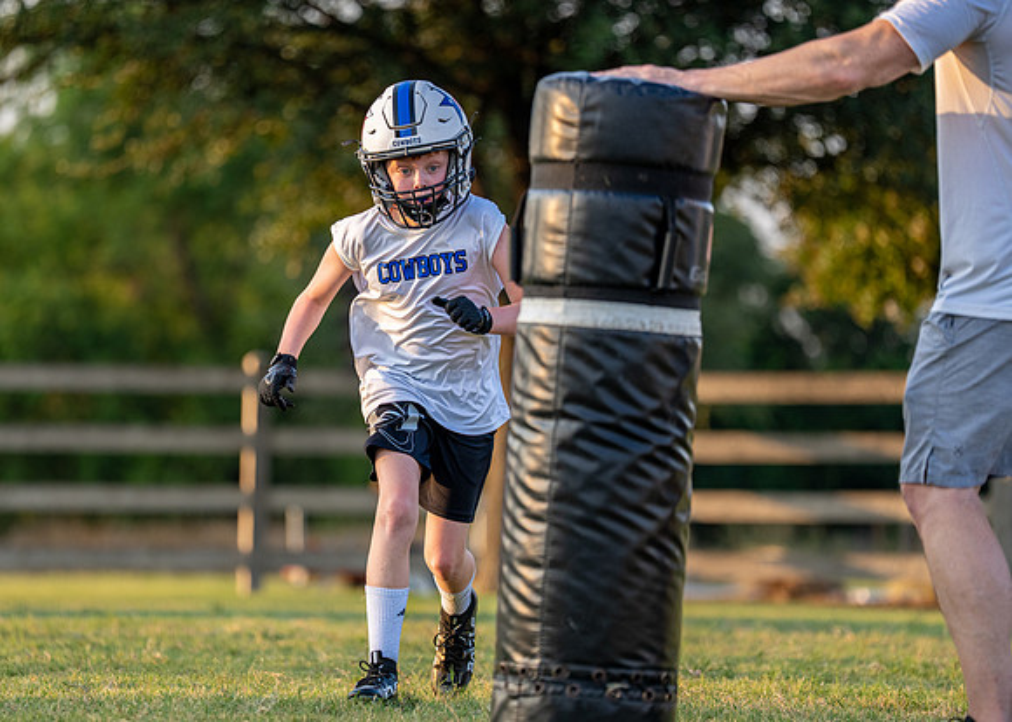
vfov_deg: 6.9
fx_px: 6024
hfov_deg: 9.6
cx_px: 410
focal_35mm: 210
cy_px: 379
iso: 500
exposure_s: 1/1600
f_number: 2.8
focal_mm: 173
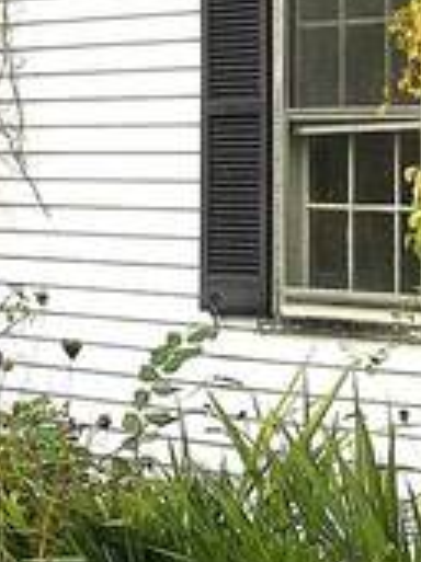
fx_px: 2647
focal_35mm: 163
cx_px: 148
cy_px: -154
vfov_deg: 11.8
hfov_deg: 9.1
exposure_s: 1/331
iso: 25
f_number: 2.2
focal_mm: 4.15
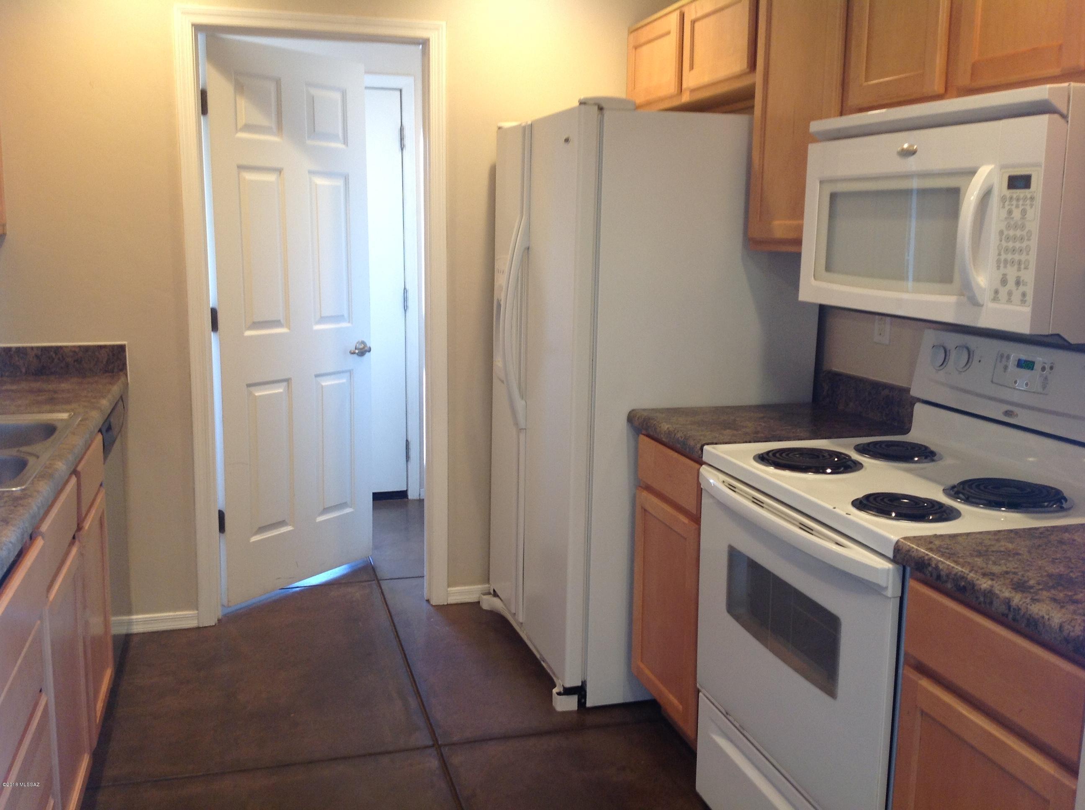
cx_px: 542
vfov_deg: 40.6
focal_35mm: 35
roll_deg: -0.9
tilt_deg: -10.6
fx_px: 1095
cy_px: 405
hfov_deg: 52.7
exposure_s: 1/17
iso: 50
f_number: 2.4
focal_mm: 4.28
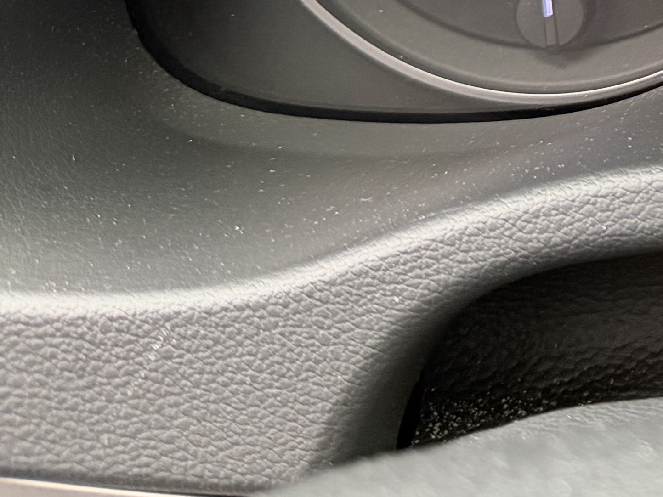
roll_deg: +2.2
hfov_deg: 17.6
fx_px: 1819
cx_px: 1106
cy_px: -341
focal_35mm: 95
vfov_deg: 14.1
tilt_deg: -15.9
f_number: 1.78
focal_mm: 6.76
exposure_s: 1/60
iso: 500
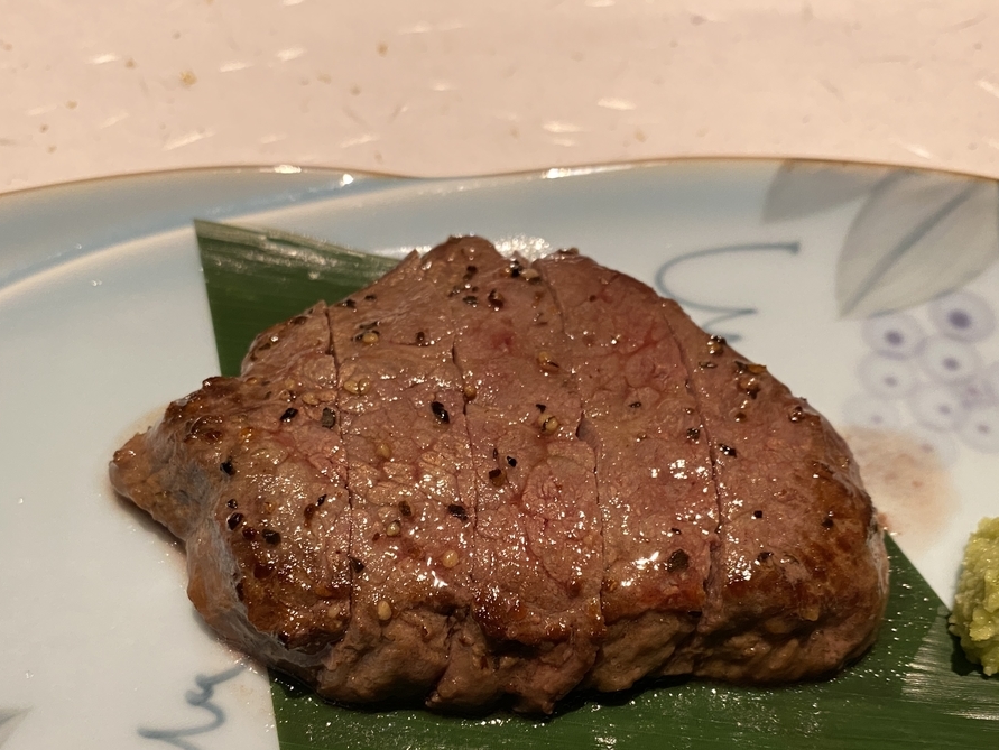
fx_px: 1010
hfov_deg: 52.6
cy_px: 489
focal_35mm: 35
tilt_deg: -56.5
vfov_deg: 40.3
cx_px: 503
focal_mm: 4.25
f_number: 1.8
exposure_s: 1/60
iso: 500
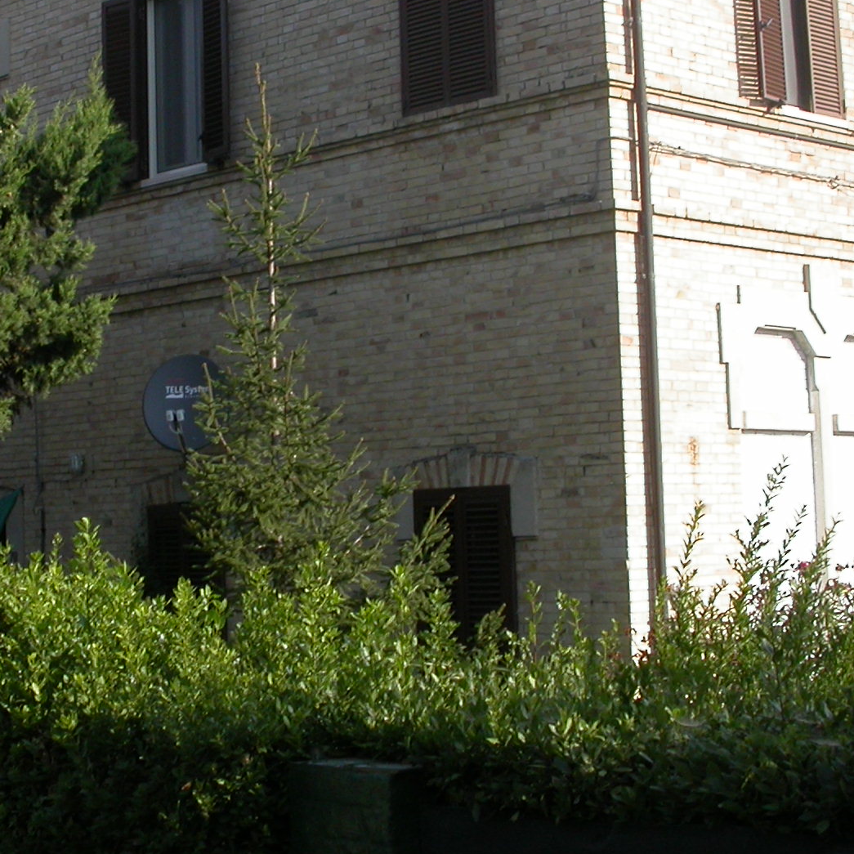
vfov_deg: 23.6
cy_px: 298
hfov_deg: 23.5
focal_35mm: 73
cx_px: 248
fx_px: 2038
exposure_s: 1/220
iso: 100
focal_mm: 7.85
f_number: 6.7
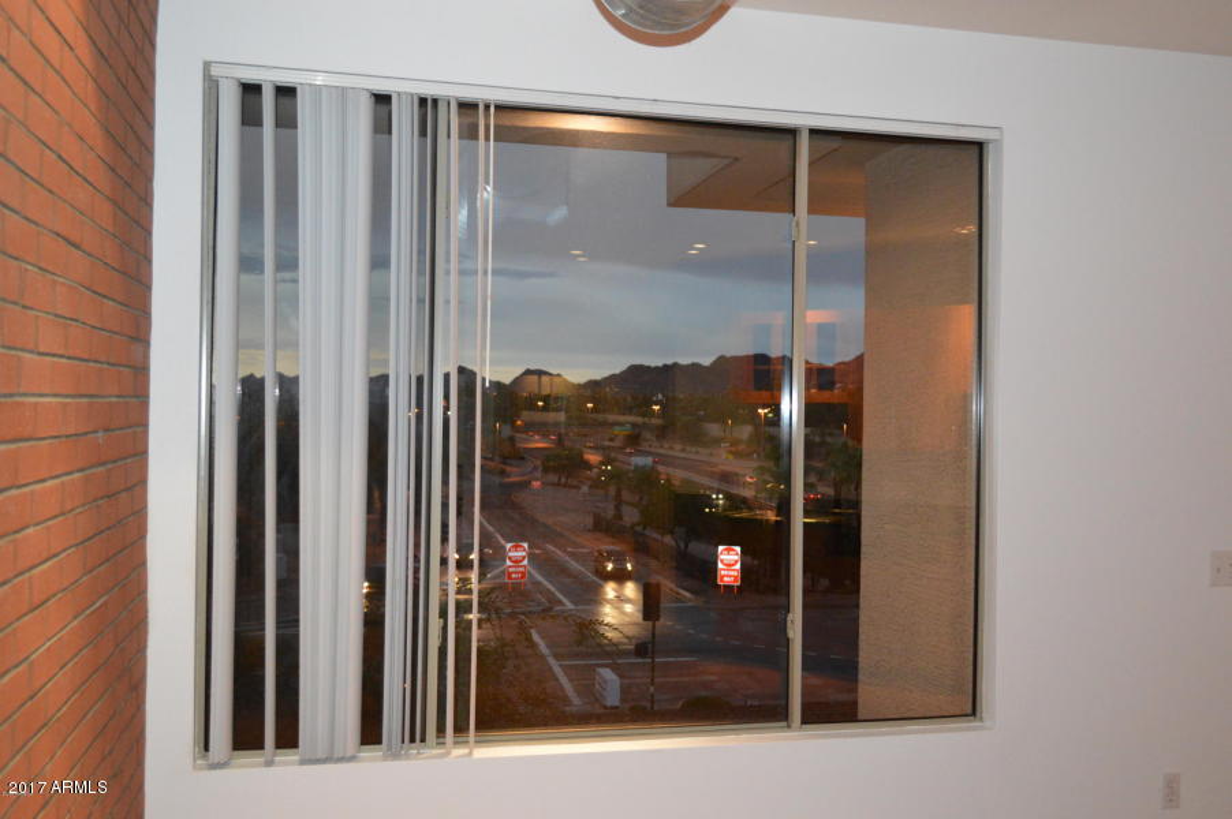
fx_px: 1128
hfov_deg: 57.3
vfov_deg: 39.9
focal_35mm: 33
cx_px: 616
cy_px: 410
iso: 2500
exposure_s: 1/60
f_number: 4
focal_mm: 22
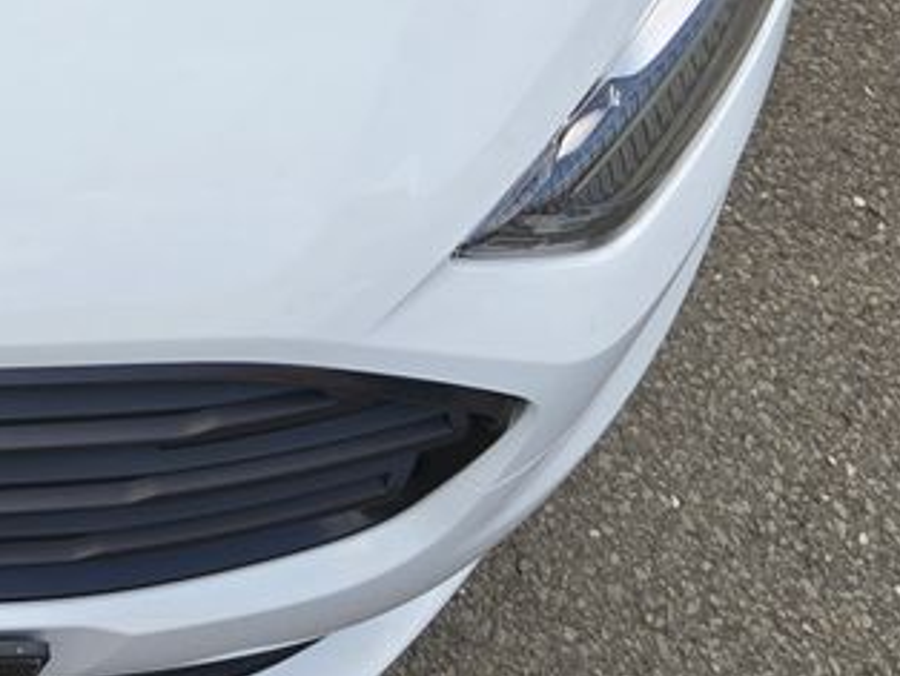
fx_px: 1951
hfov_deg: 21.6
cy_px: -235
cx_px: -464
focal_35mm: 75
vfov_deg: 18.2
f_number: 1.7
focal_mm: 6.3
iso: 12
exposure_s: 1/180
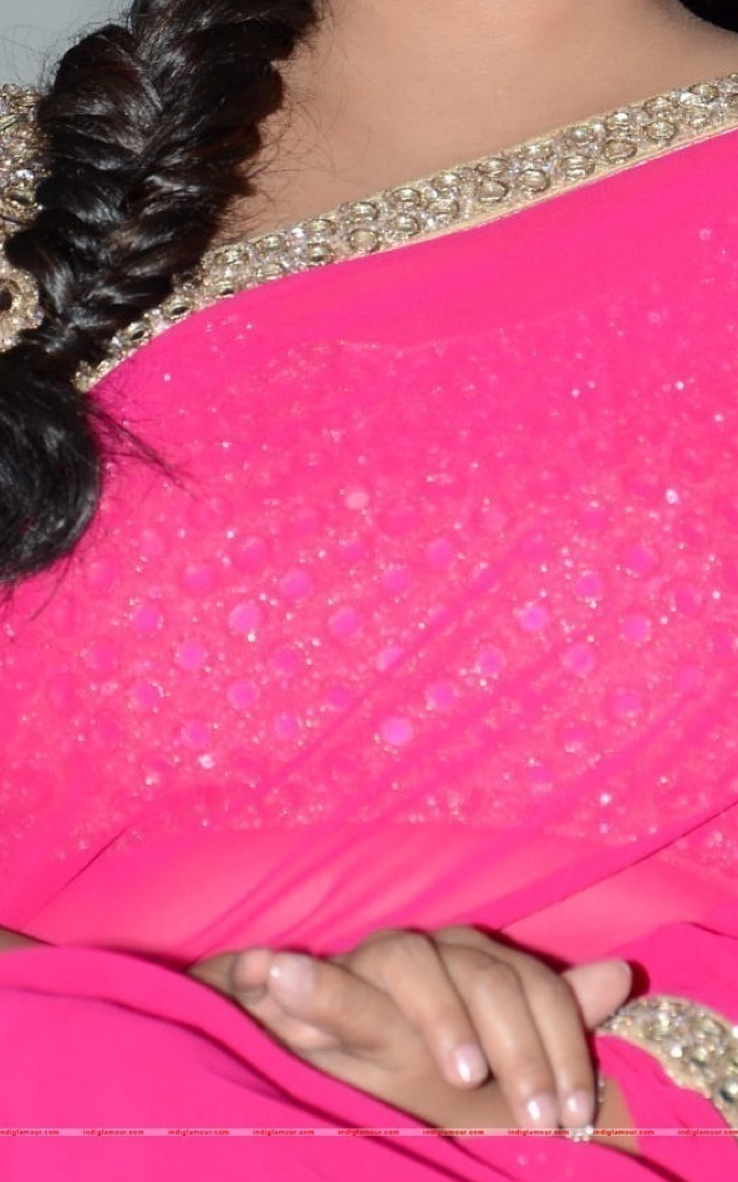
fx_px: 9848
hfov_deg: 4.3
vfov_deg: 6.9
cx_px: 453
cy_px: 280
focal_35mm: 306
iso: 320
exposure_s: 1/125
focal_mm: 105
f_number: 5.6
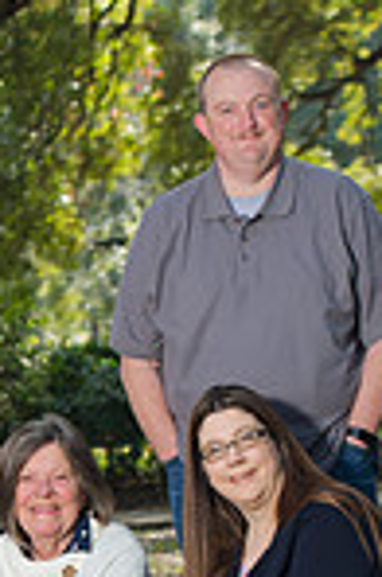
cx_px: -2
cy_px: 468
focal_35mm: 213
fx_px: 3406
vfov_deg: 9.7
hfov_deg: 6.4
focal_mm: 70
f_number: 4.5
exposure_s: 1/100
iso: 160
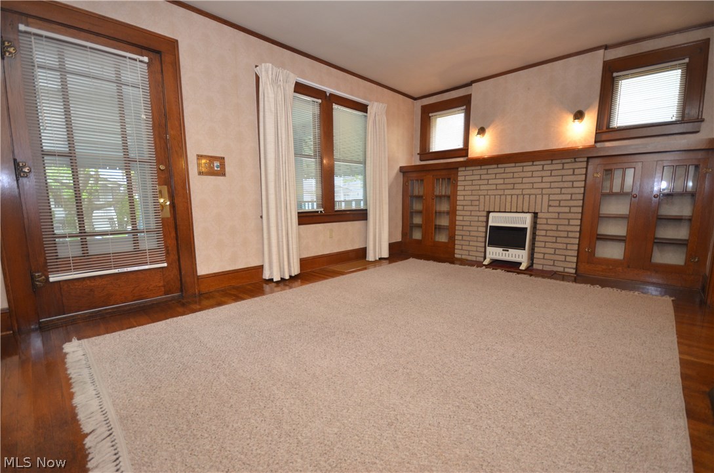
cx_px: 357
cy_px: 236
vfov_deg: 77.1
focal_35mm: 15
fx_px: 297
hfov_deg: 100.5
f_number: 4
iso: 800
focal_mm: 10
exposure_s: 1/60
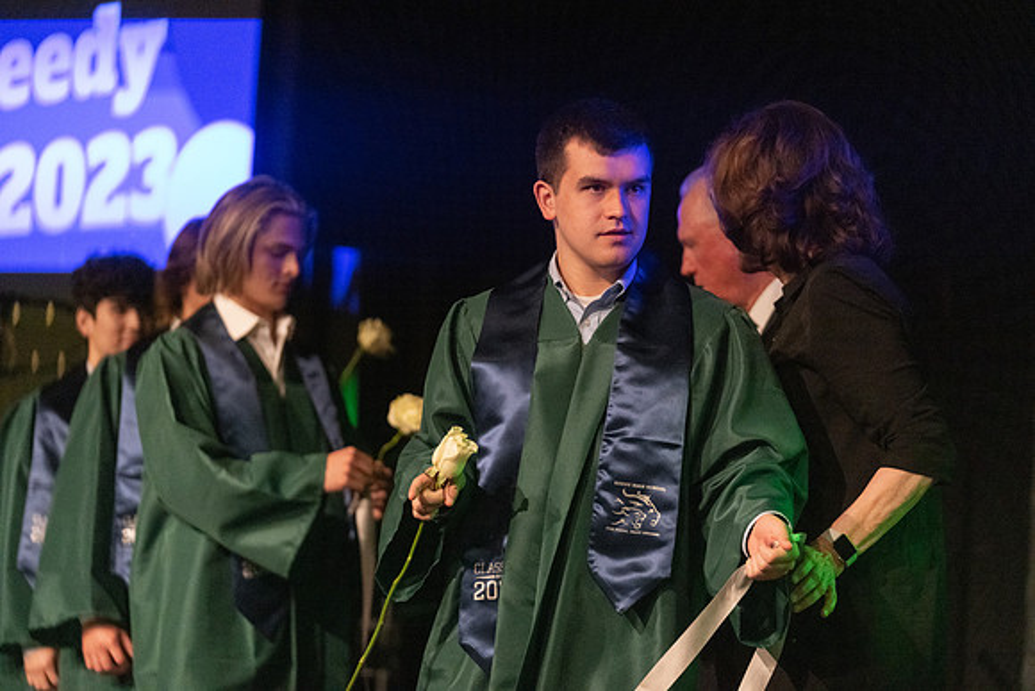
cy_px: 346
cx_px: 518
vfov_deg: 10.5
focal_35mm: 131
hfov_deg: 15.6
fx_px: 3767
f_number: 2.8
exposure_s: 1/1000
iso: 16000
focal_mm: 131
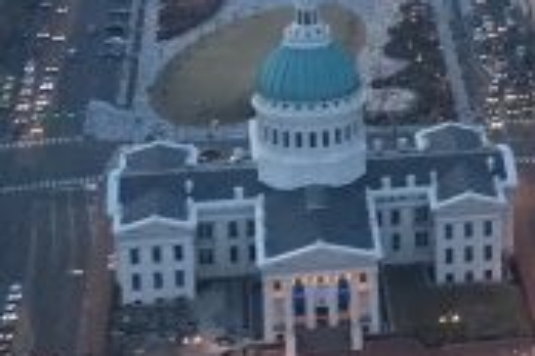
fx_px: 2066
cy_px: 12
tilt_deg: -17.9
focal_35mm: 139
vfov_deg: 9.8
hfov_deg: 12.8
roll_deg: -3.9
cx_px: 1079
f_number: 2.2
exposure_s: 1/30
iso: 100
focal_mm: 4.15
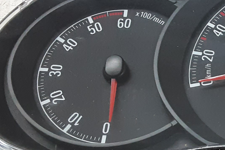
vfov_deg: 15.8
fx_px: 538
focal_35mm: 86
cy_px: 109
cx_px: 290
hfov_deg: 21.5
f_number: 1.9
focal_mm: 2.91
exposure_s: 1/50
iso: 160
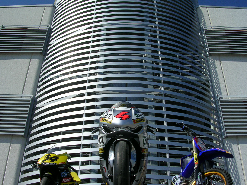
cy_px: 91
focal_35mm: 39
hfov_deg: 47.9
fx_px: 278
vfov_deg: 36.8
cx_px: 122
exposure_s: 1/606
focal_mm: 5.8
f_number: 5.6
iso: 50
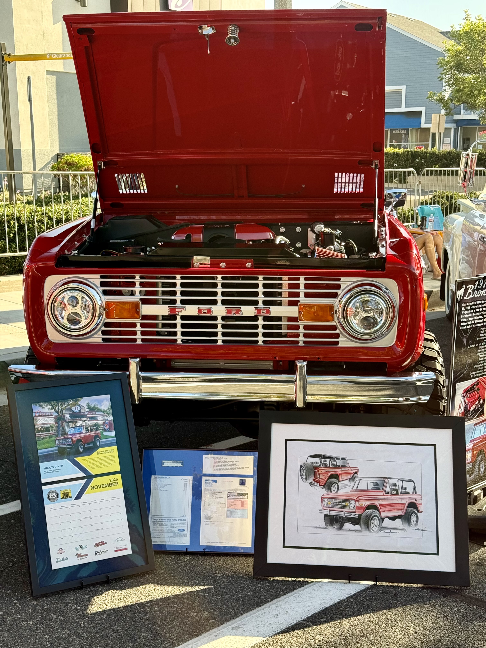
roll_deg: +0.6
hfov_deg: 30.3
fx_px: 899
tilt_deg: -10.3
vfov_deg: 39.7
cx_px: 243
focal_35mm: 48
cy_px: 324
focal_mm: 6.76
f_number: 1.78
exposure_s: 1/444
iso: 100
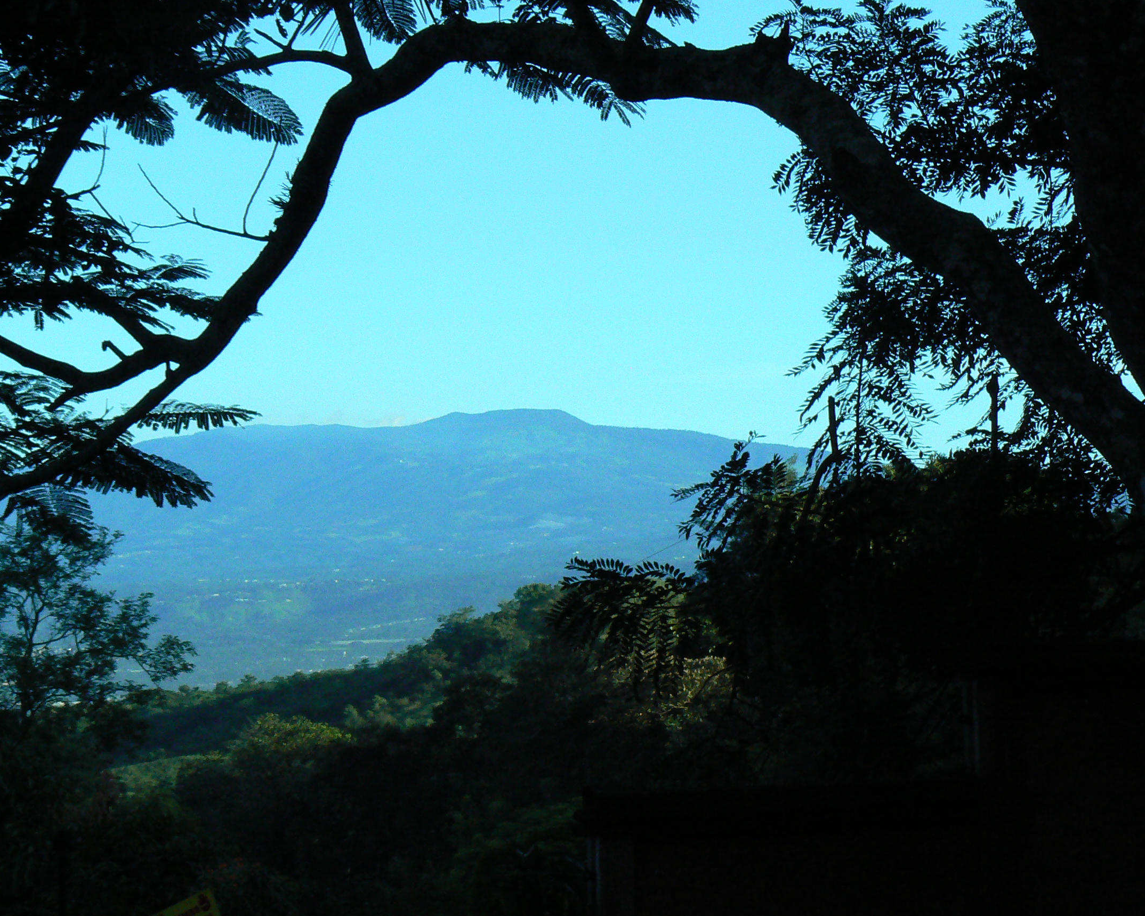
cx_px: 547
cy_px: 459
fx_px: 3761
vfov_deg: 13.9
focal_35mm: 111
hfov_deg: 17.3
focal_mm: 14.5
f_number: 8
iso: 200
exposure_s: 1/500
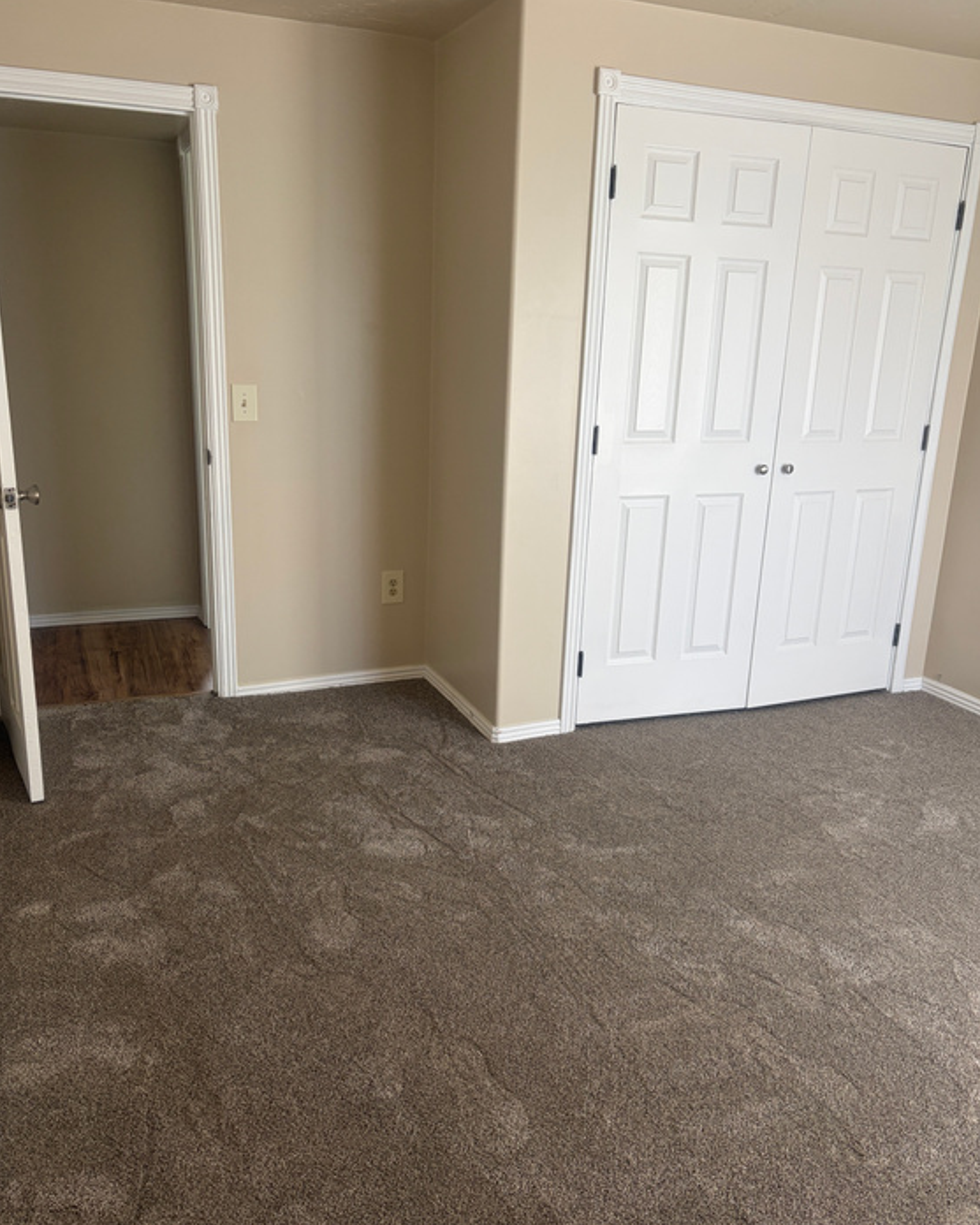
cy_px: 604
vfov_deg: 62.2
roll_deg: -2.4
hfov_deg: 51.5
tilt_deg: -14.3
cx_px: 489
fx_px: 1015
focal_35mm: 28
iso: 125
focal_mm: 5.96
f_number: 1.6
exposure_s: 1/117
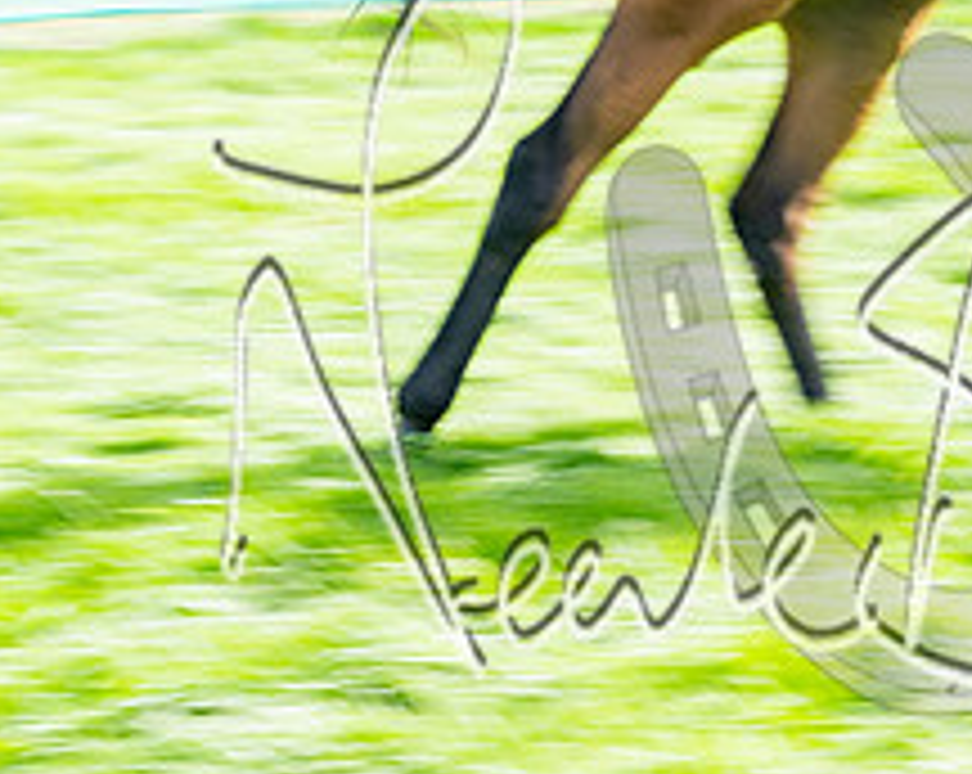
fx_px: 5915
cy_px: -179
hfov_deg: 9.2
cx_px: 1436
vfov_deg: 7.4
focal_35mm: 206
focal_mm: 70
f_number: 11
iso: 200
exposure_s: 1/80
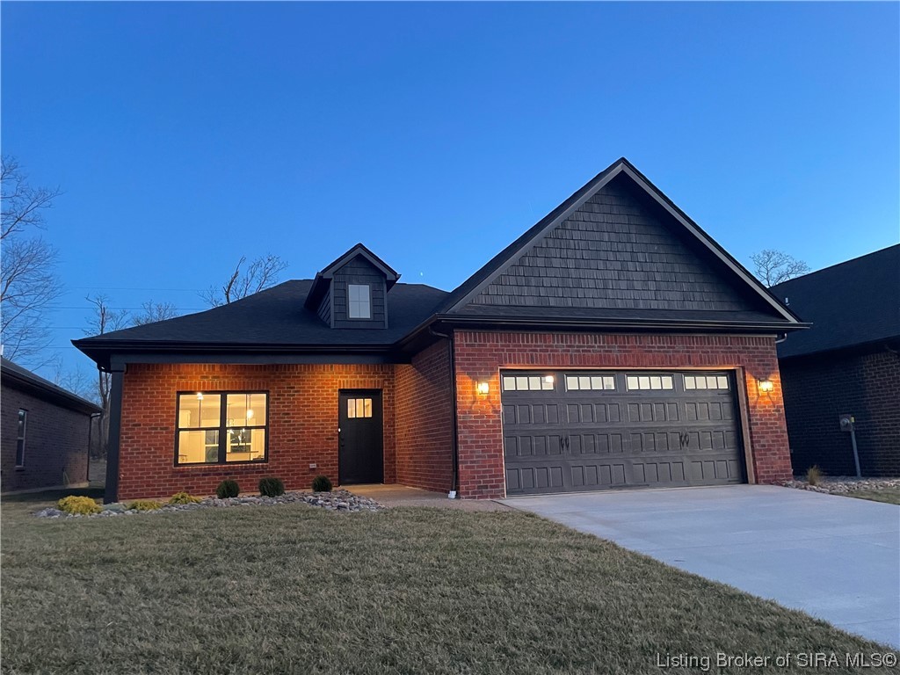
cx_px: 450
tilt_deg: +10.9
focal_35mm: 26
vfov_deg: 53.1
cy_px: 338
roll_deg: +3.1
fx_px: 676
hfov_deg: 67.3
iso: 400
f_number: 1.6
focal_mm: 4.2
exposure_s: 1/60
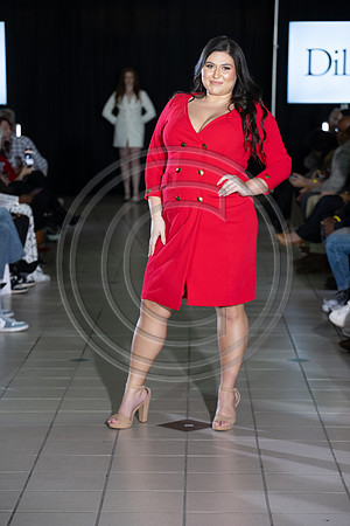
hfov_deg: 12.2
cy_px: 263
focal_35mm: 112
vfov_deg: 18.3
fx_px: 1633
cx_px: 175
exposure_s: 1/160
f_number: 5
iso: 1250
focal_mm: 112
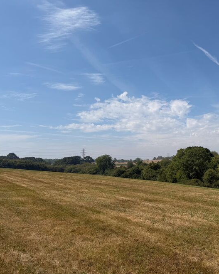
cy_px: 134
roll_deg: +0.8
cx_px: 173
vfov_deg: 55.7
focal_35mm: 32
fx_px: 259
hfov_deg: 43.8
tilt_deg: +5.5
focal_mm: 6.76
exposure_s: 1/8130
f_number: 1.78
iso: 80
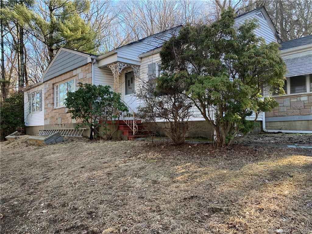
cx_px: 156
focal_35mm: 26
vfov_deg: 53.1
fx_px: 234
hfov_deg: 67.3
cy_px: 117
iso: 32
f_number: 1.8
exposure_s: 1/121
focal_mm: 4.25
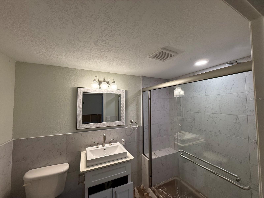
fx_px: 107
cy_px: 99
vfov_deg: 85.7
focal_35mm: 14
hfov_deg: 102.1
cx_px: 132
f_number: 2.2
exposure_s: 1/120
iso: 160
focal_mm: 2.22
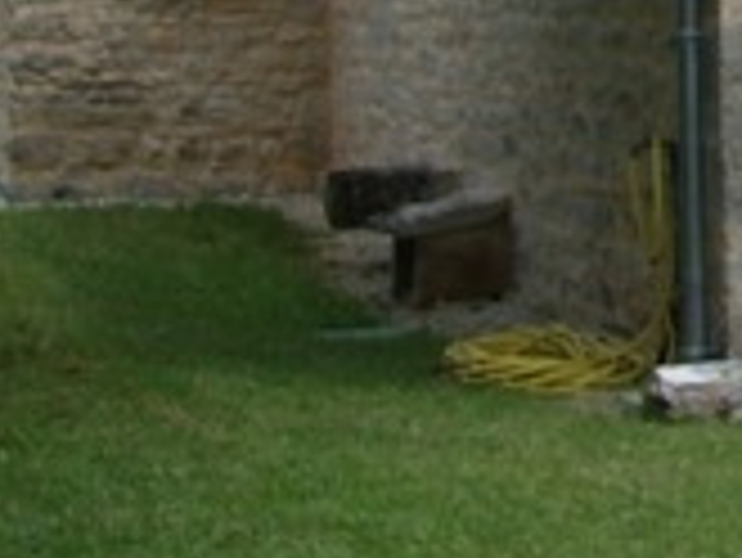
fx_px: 3647
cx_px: 1650
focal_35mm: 170
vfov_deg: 8.5
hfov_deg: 10.4
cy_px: -382
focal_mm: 5.8
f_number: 4.3
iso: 50
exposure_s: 1/200
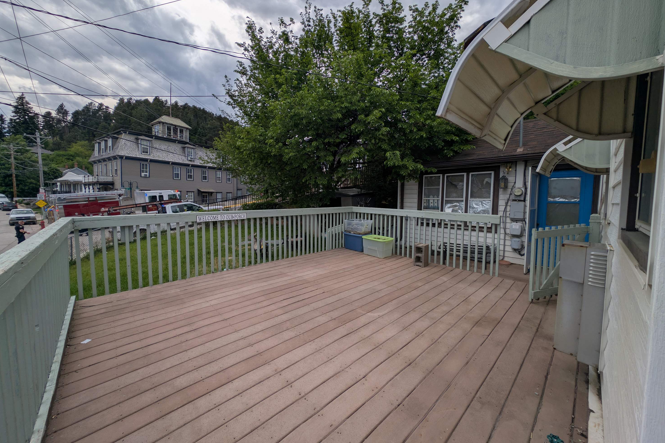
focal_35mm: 13
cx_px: 327
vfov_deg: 85.4
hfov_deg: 108.3
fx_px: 240
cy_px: 212
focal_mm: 2.23
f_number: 1.95
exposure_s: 1/2571
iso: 38
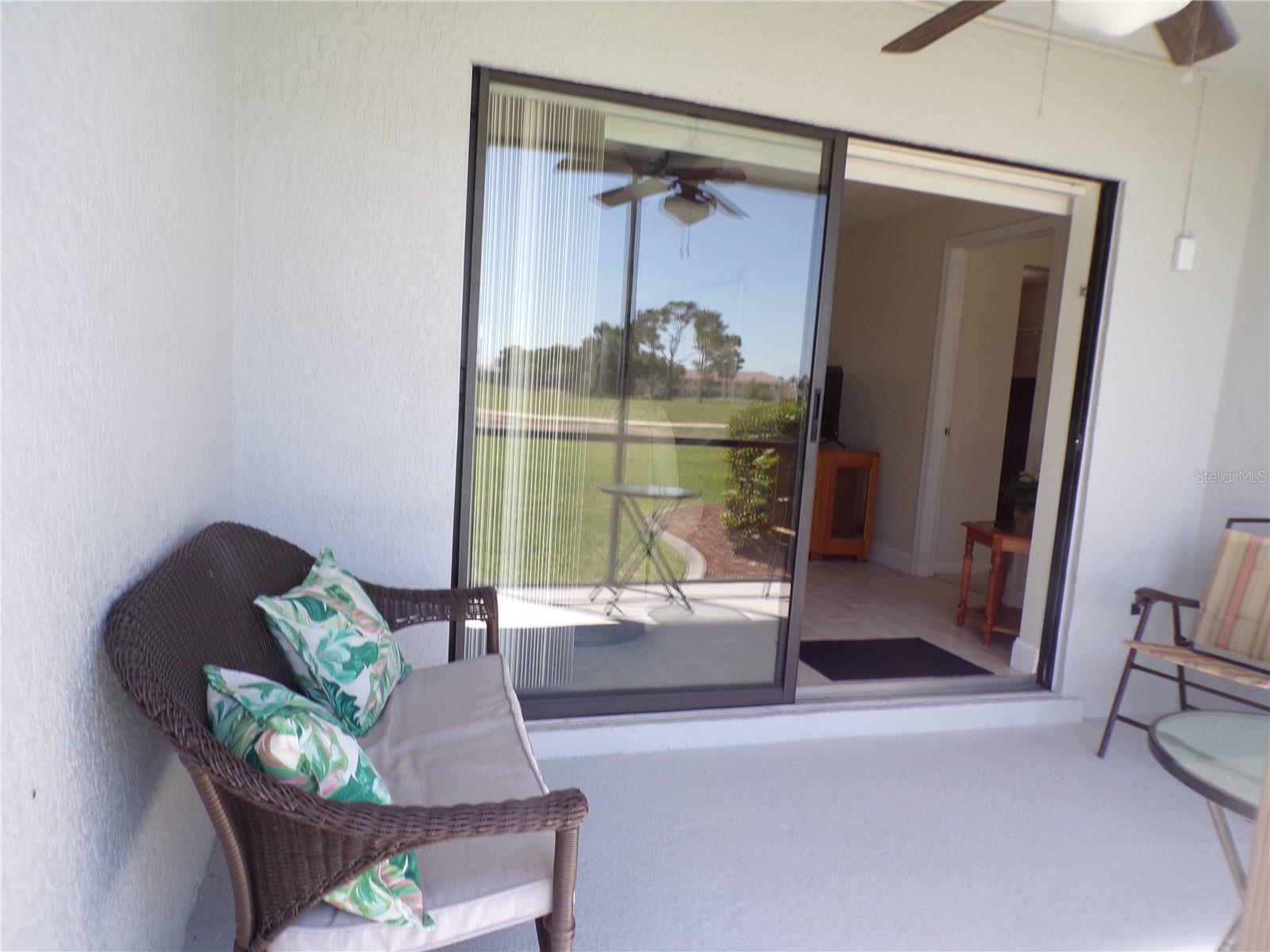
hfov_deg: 71.6
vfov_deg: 56.8
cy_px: 476
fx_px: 881
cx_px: 635
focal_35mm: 24
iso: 80
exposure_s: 1/58
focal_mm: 4.3
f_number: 4.3
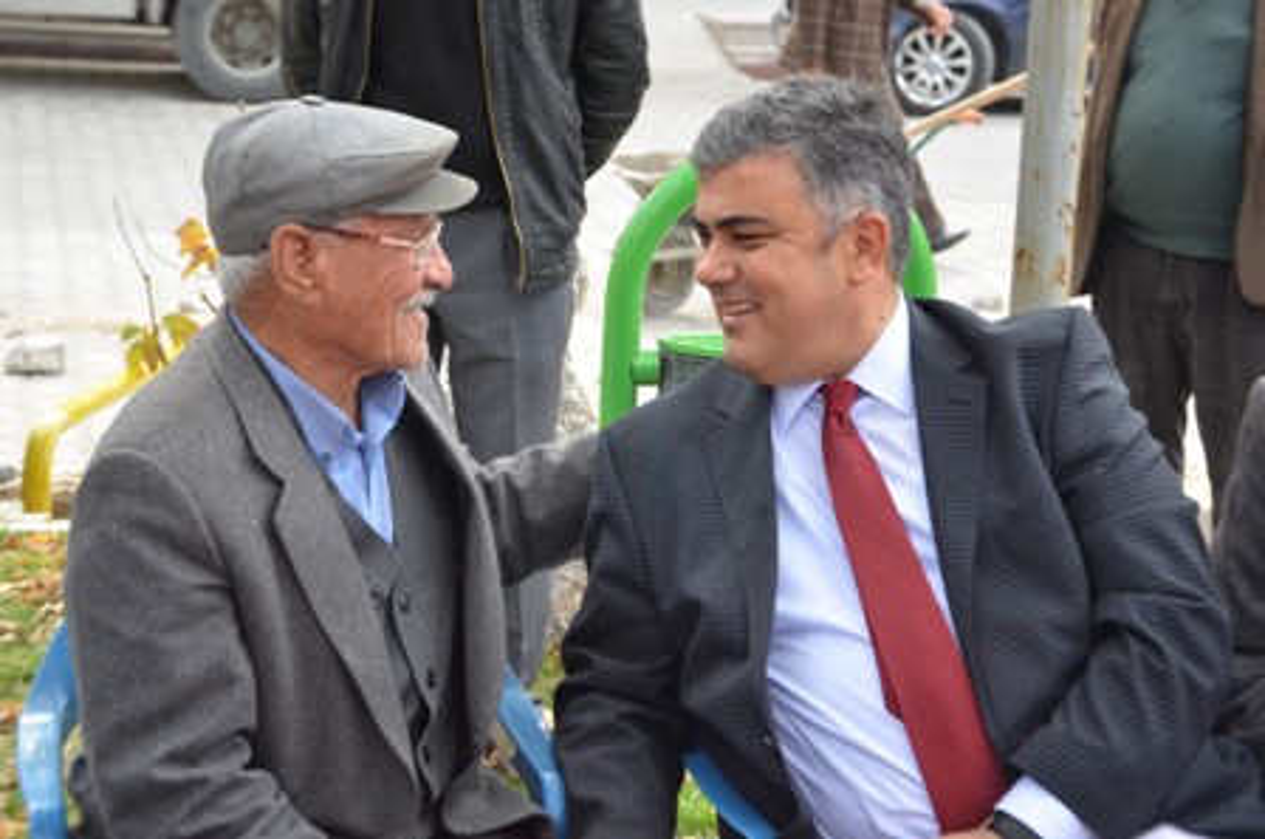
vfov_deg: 15.6
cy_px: 420
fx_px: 3052
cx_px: 632
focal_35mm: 87
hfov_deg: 23.4
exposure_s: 1/125
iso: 200
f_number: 5.6
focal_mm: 58
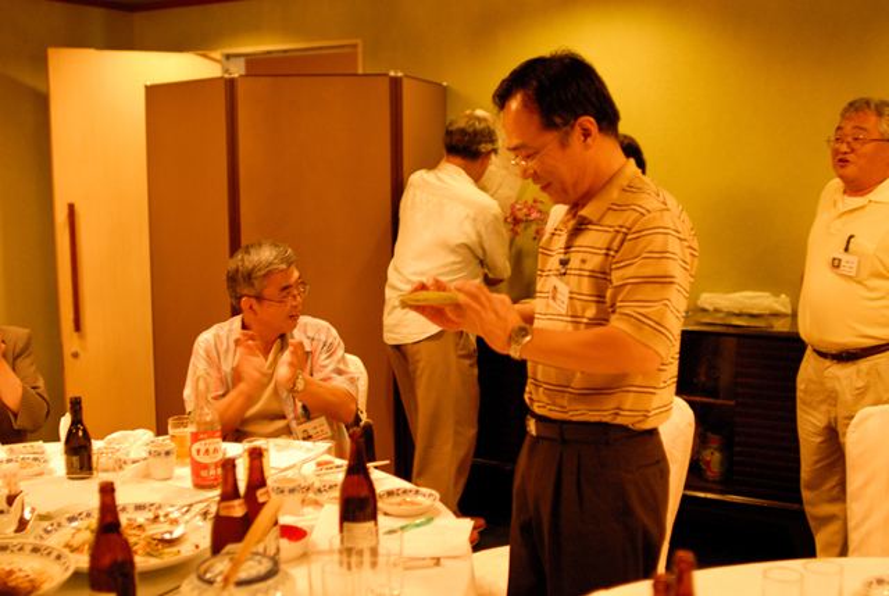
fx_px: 1039
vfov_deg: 32.0
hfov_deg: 46.3
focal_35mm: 42
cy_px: 298
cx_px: 444
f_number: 2
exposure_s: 1/80
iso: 800
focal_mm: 28
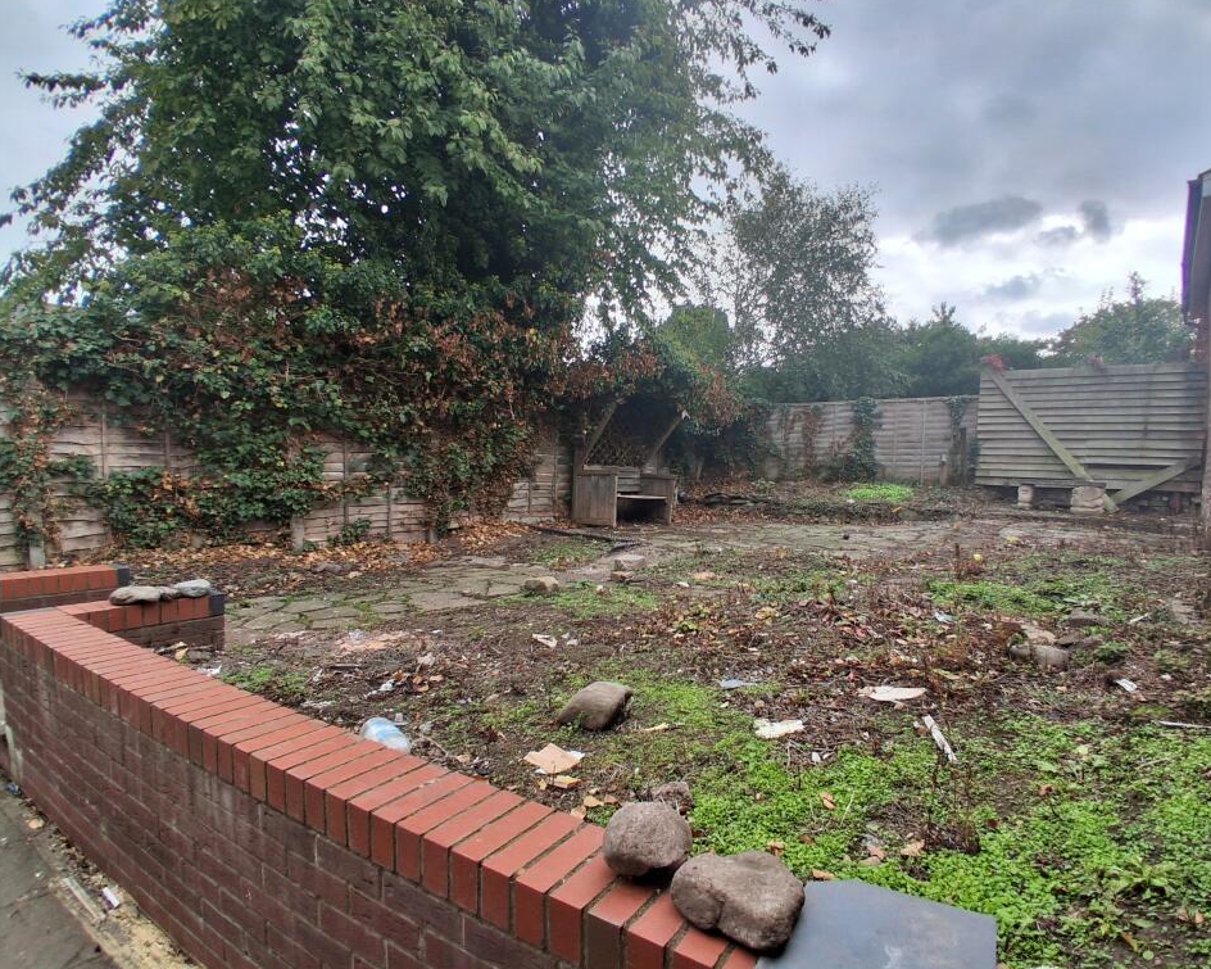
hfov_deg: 86.2
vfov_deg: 73.8
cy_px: 486
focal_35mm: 18
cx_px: 653
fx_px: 645
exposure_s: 1/592
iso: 50
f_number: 2.2
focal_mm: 1.4
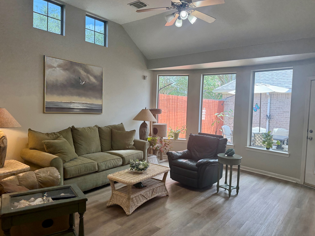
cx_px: 154
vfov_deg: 54.9
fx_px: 228
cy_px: 119
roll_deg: -1.1
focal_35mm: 25
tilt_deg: -2.5
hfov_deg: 69.4
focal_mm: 6.76
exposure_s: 1/240
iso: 125
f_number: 1.78
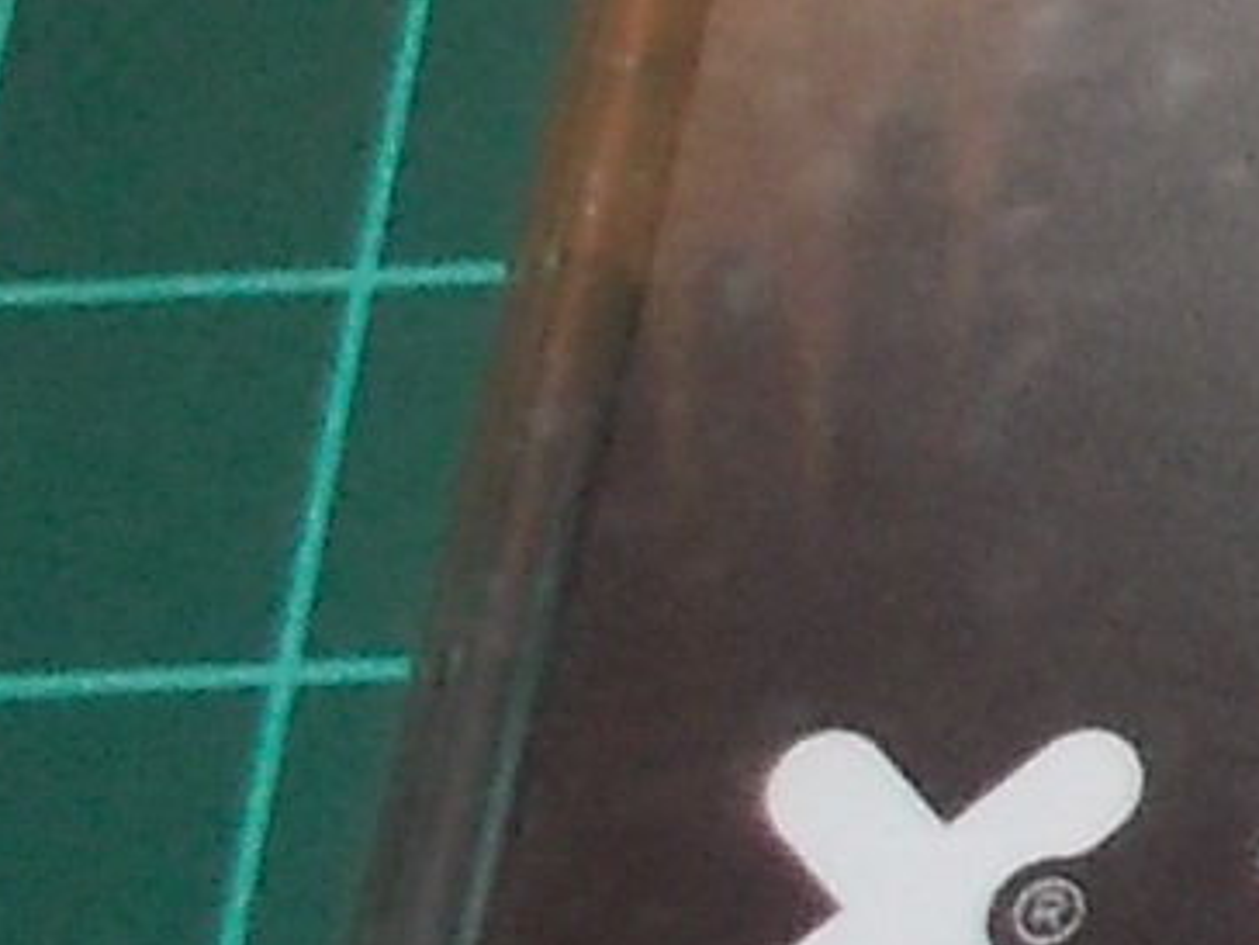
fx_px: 6583
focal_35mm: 181
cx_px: 3725
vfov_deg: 8.1
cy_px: -242
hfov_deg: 9.0
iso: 200
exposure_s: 1/30
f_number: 3.3
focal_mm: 4.1
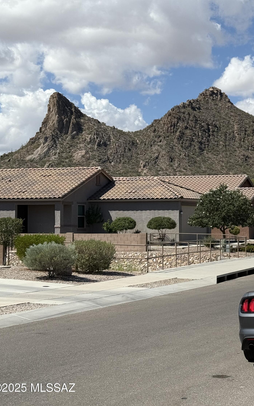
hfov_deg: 18.6
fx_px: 753
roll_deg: -0.6
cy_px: 203
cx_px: 264
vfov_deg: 30.2
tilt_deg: +0.6
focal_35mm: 68
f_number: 1.78
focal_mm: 6.76
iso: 64
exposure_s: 1/7143
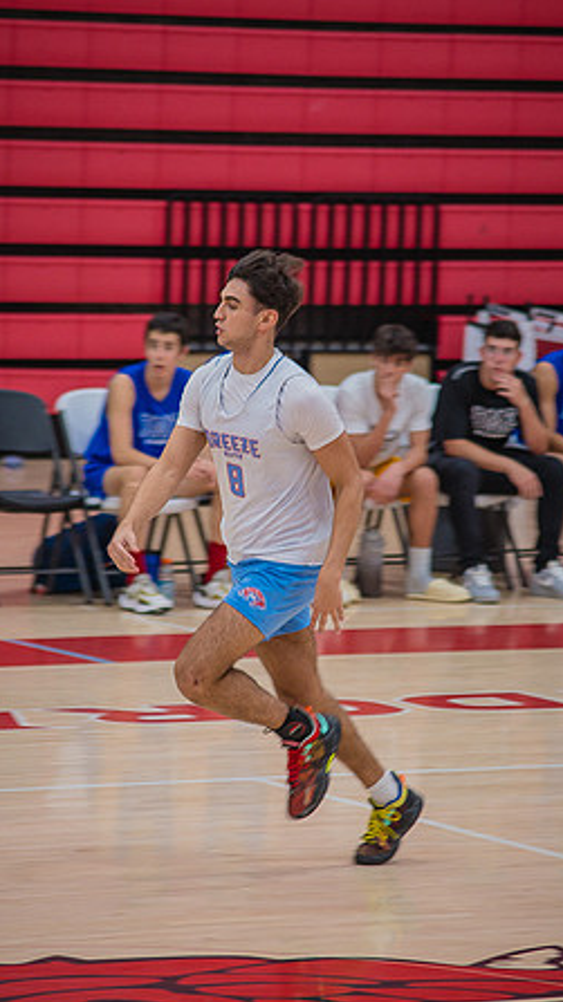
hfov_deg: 5.2
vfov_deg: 9.3
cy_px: 502
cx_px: 279
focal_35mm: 232
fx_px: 6165
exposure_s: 1/250
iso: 1000
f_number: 5.3
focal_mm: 220
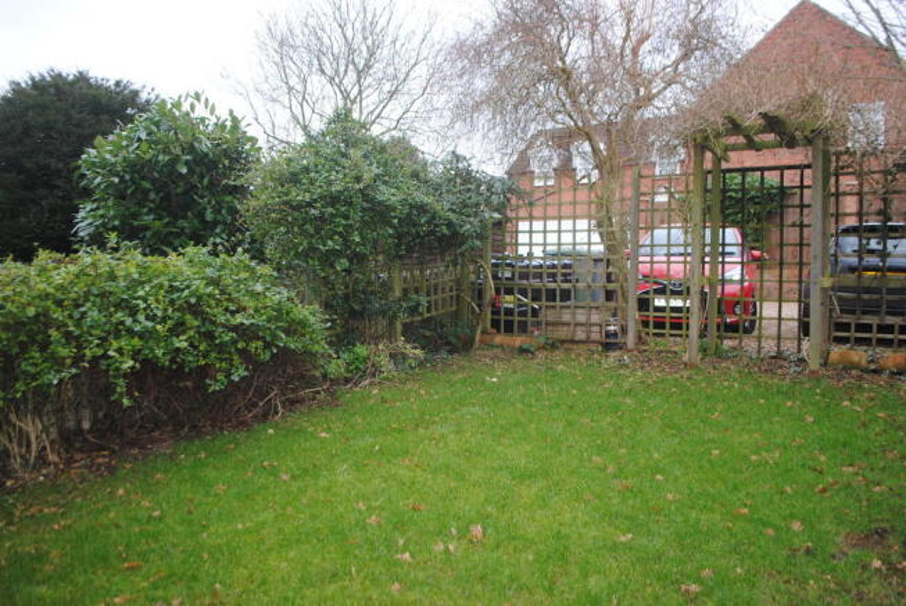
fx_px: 680
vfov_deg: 48.0
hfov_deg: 67.3
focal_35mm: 27
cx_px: 453
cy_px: 303
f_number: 3.5
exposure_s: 1/100
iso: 200
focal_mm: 18
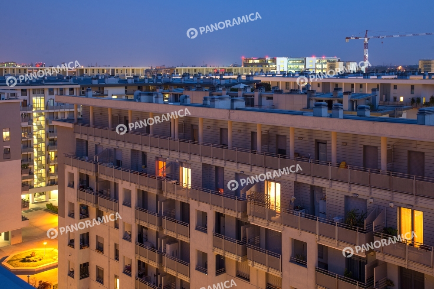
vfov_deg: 31.9
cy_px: 144
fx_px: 506
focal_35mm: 42
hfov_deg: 46.4
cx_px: 217
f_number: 8
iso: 400
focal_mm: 42
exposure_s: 8
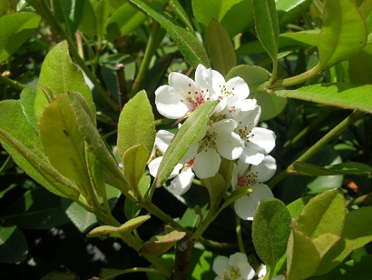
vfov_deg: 40.7
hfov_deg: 52.6
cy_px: 140
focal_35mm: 35
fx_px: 376
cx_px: 186
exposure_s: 1/78.1
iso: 50
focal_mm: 5.8
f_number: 8.5
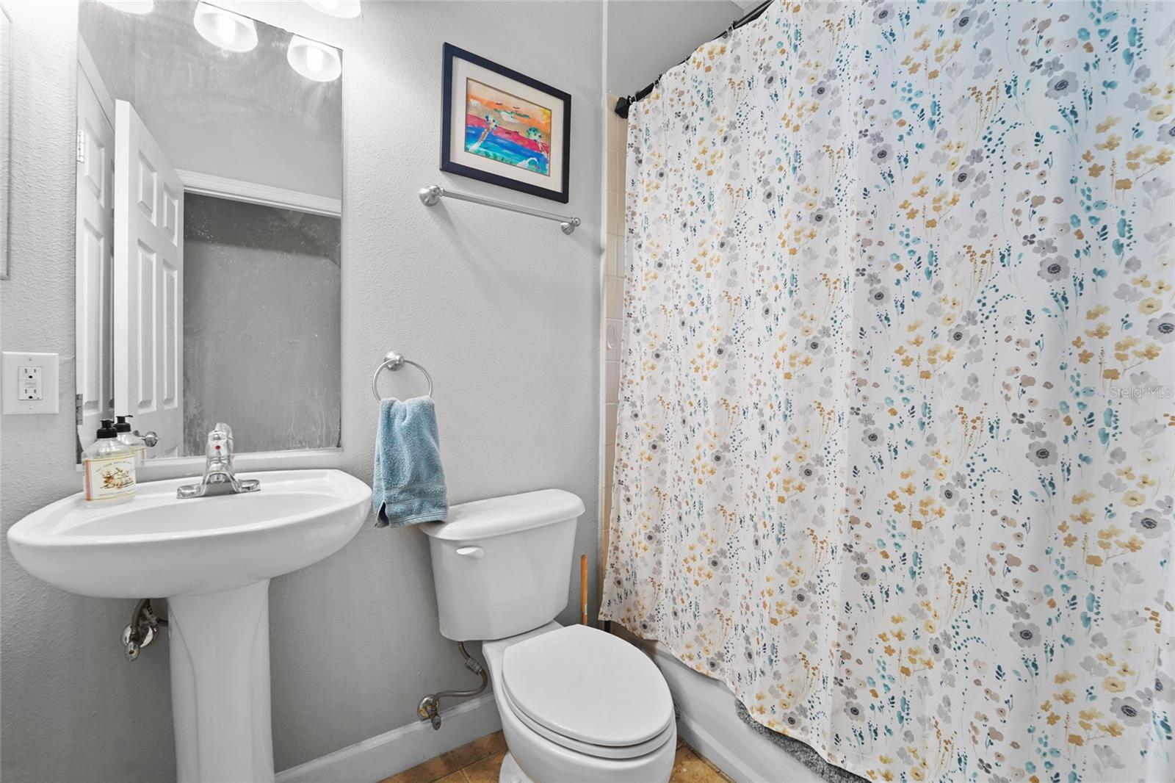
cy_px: 392
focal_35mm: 14
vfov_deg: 81.2
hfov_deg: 104.3
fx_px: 457
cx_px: 588
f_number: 8
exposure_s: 1/3
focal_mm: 14
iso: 200
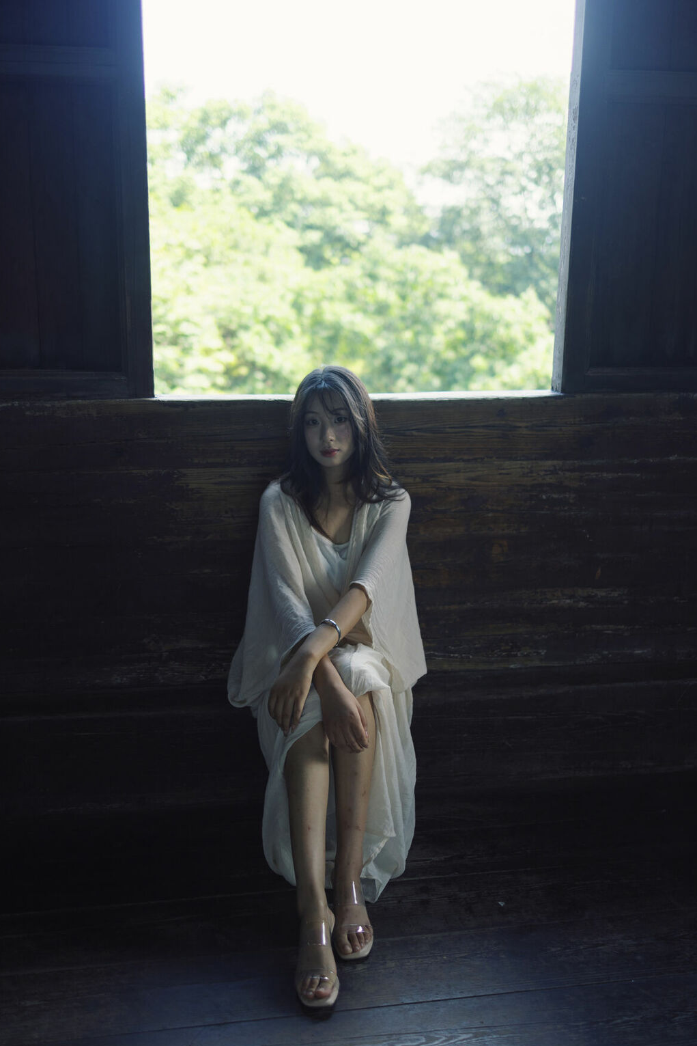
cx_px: 354
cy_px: 516
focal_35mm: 36
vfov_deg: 53.1
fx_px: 1045
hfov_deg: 36.9
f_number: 1.8
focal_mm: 35
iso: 100
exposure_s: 1/500
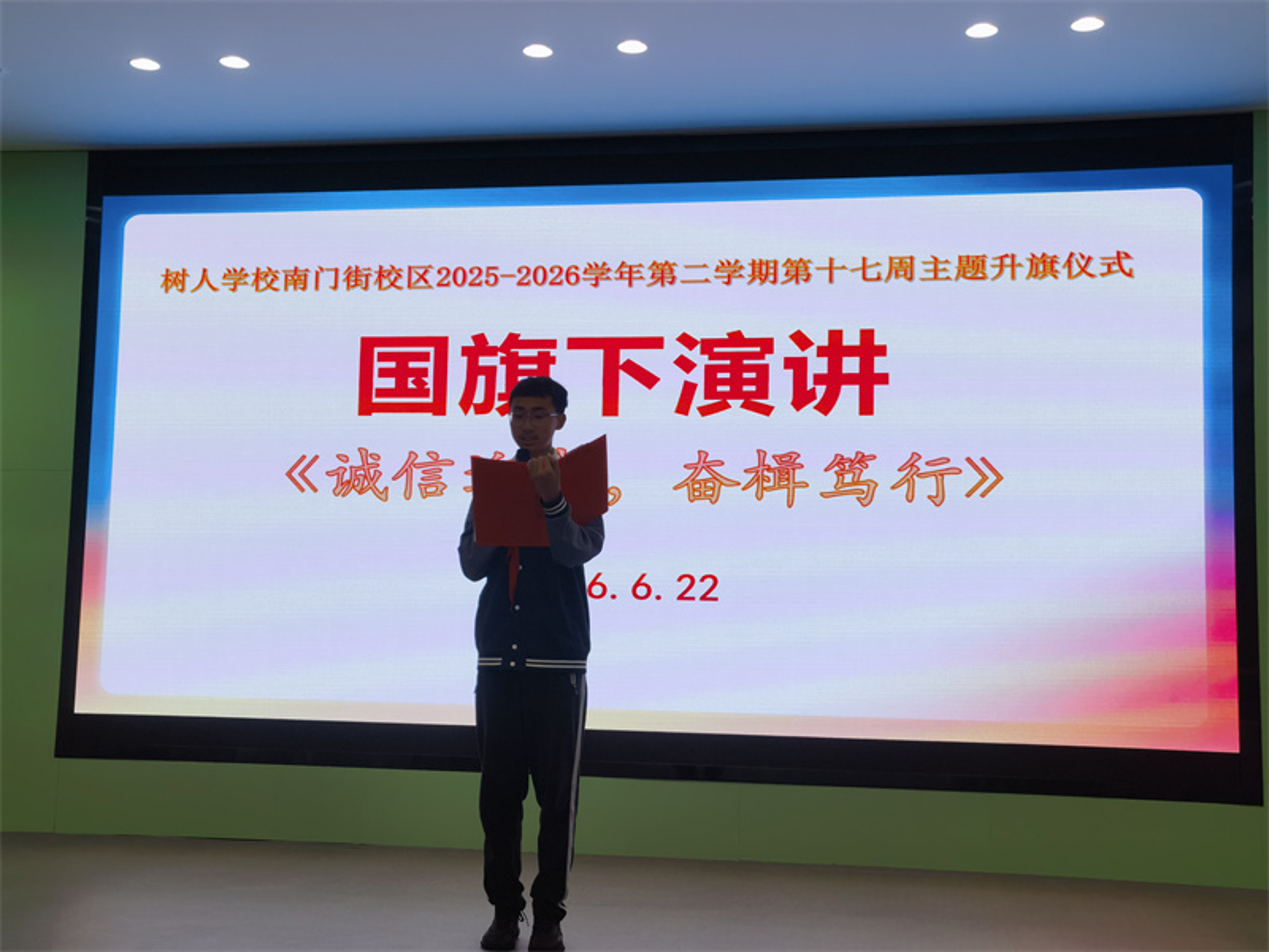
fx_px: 1613
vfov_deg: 32.9
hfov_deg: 42.9
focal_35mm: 44
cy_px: 476
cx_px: 634
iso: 160
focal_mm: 6.67
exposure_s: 1/934
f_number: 1.9
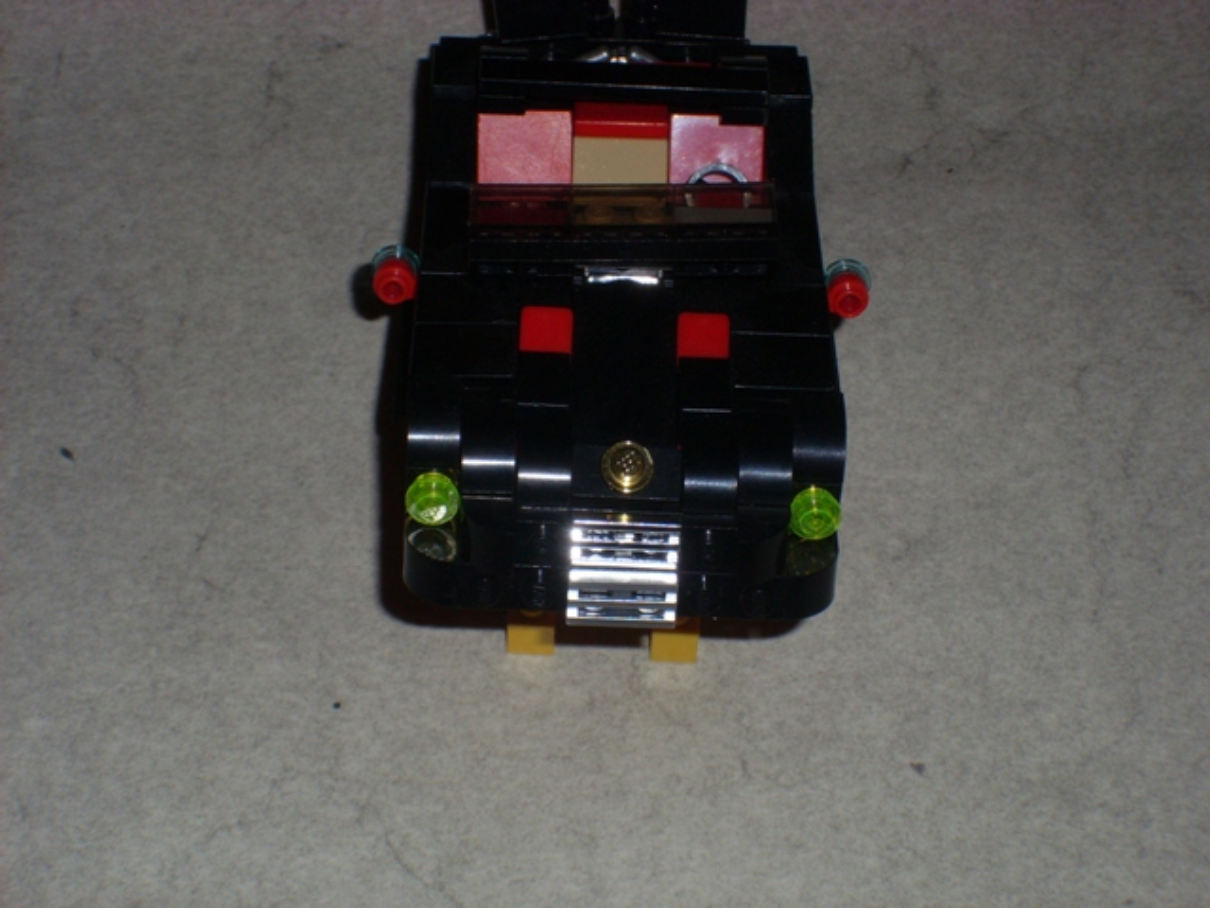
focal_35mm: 114
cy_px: 454
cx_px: 605
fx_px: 3985
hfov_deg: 17.3
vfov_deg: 13.0
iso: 100
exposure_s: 1/90
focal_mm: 18.9
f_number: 14.1
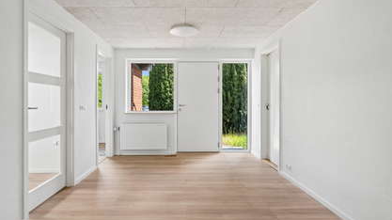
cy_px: 108
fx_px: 203
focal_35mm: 20
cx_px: 196
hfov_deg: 88.0
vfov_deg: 56.9
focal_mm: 18.5
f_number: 9
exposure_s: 1/100
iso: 640
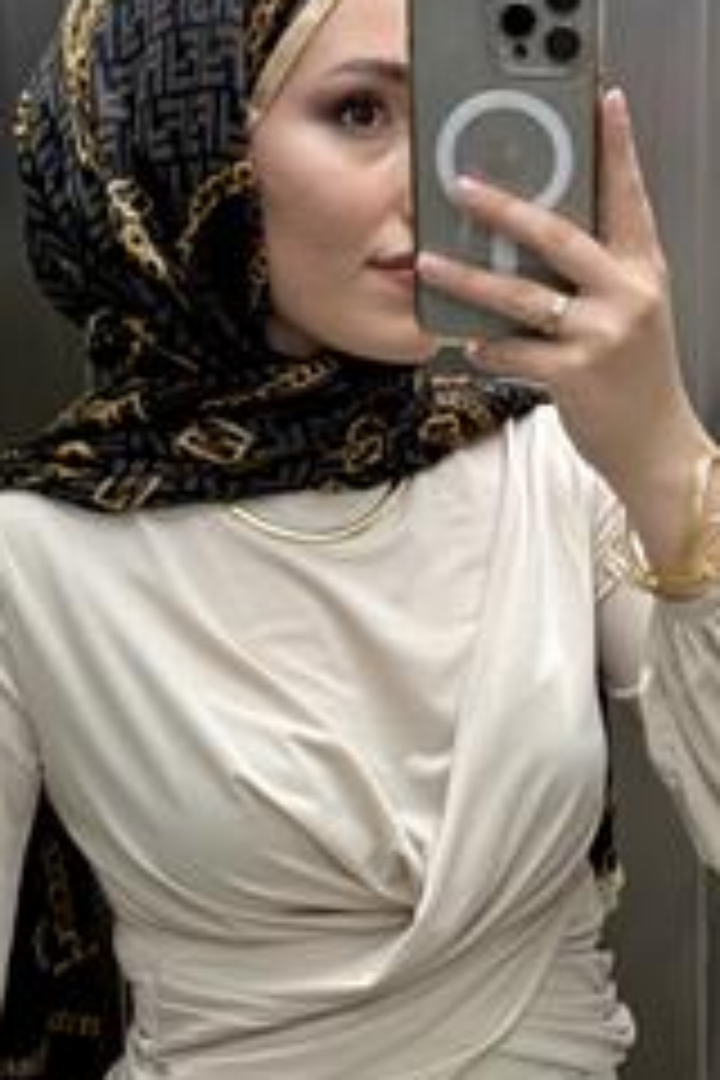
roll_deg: +2.3
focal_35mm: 86
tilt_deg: -11.6
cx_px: 320
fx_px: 2580
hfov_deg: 15.9
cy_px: 668
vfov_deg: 23.6
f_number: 1.78
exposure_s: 1/50
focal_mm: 6.76
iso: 80
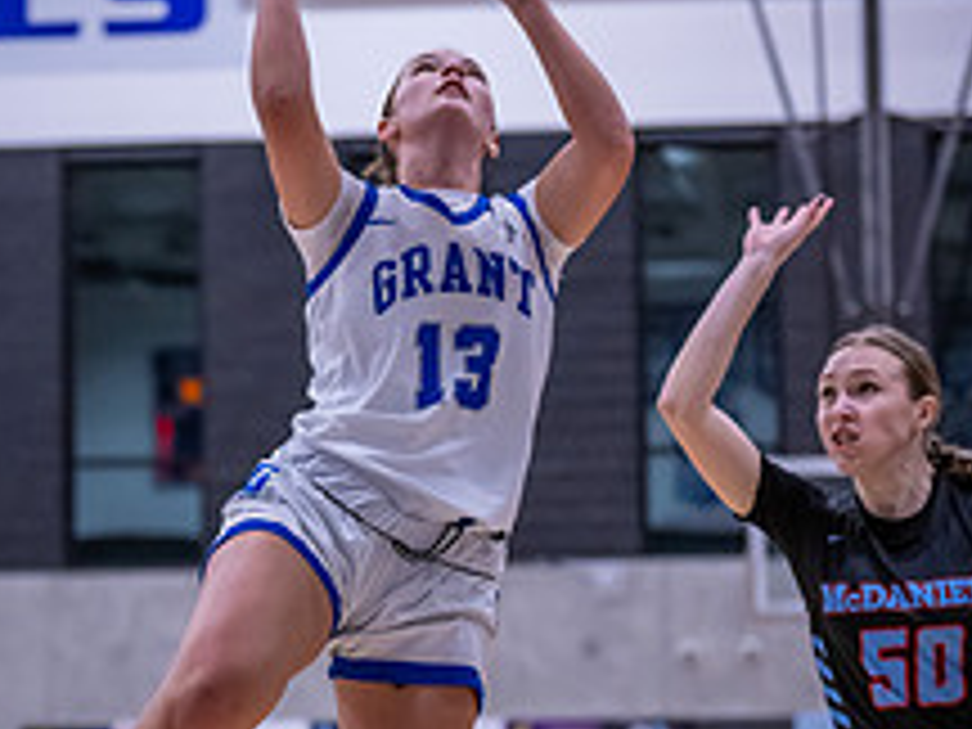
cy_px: 558
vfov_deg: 10.6
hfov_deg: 14.1
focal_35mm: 140
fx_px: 3931
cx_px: 423
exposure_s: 1/1000
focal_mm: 70
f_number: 2.8
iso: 4500
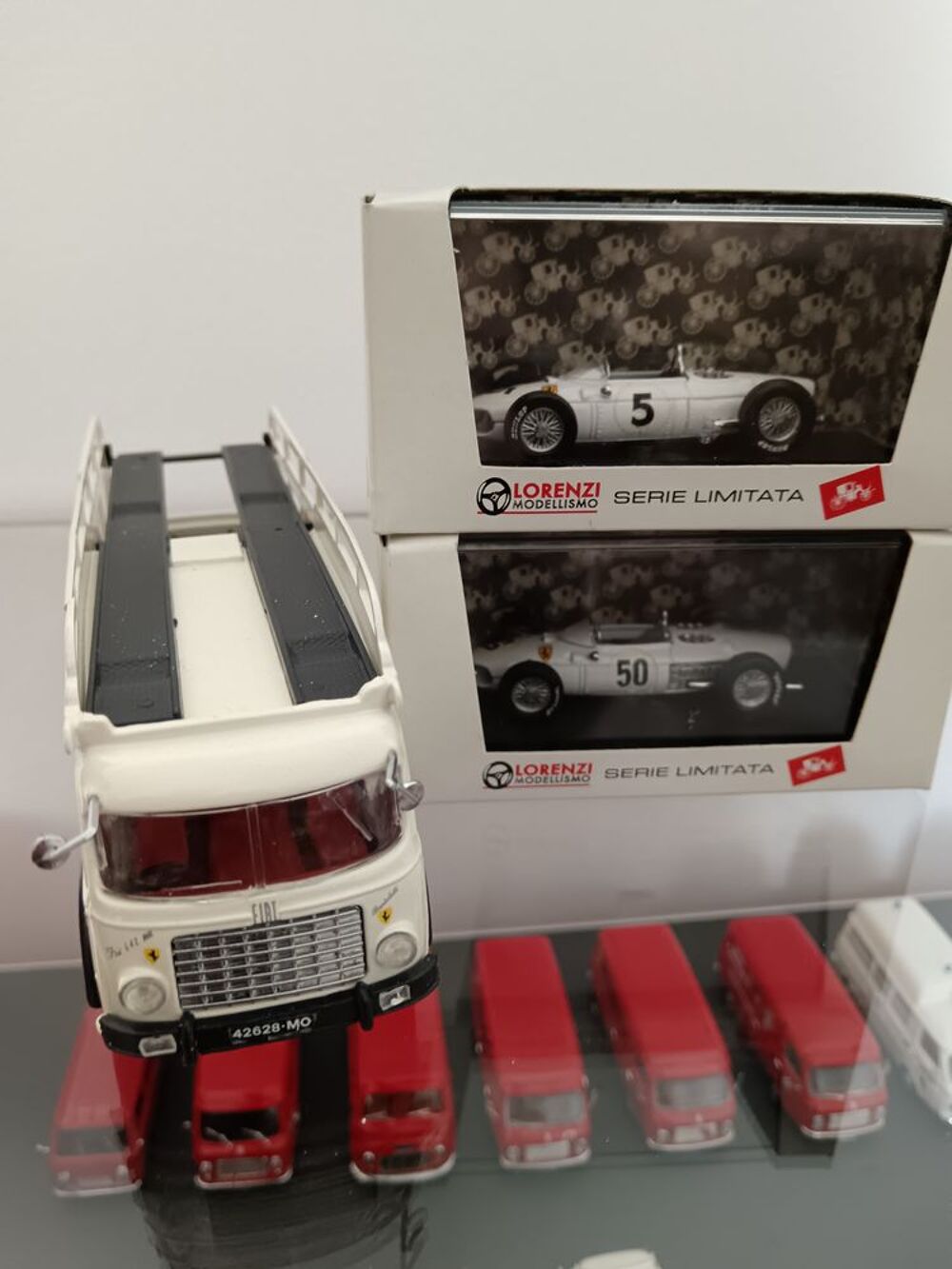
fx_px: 990
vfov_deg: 65.3
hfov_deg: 51.4
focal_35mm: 27
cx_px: 476
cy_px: 634
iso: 1041
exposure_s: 1/25
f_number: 1.9
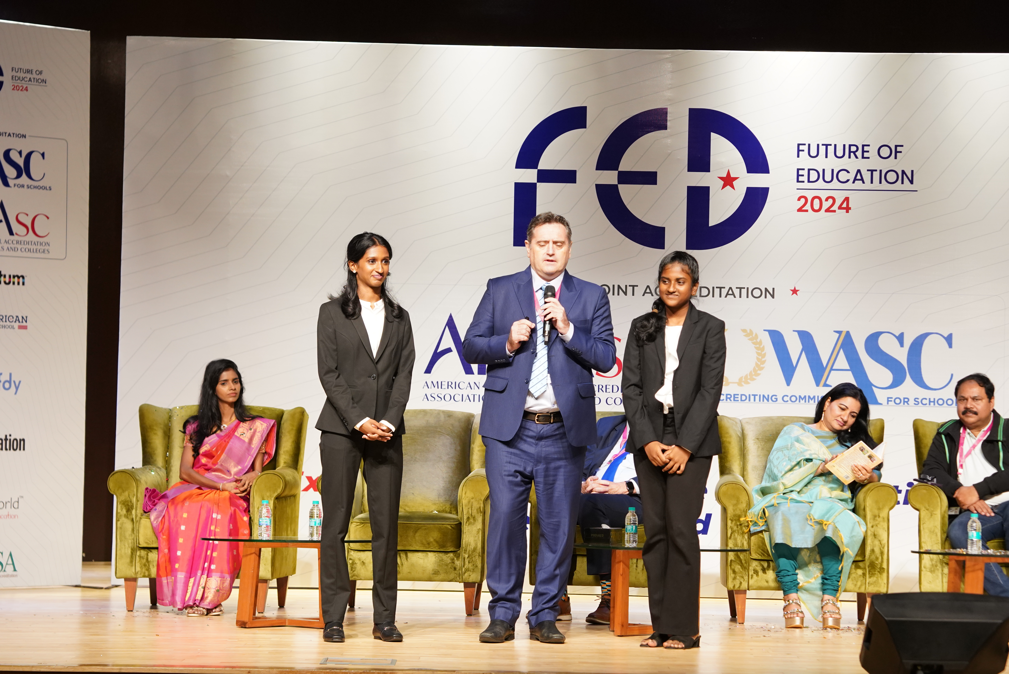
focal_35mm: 105
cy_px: 337
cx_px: 504
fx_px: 2943
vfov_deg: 13.0
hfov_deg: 19.5
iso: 1250
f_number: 4.5
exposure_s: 1/200
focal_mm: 70
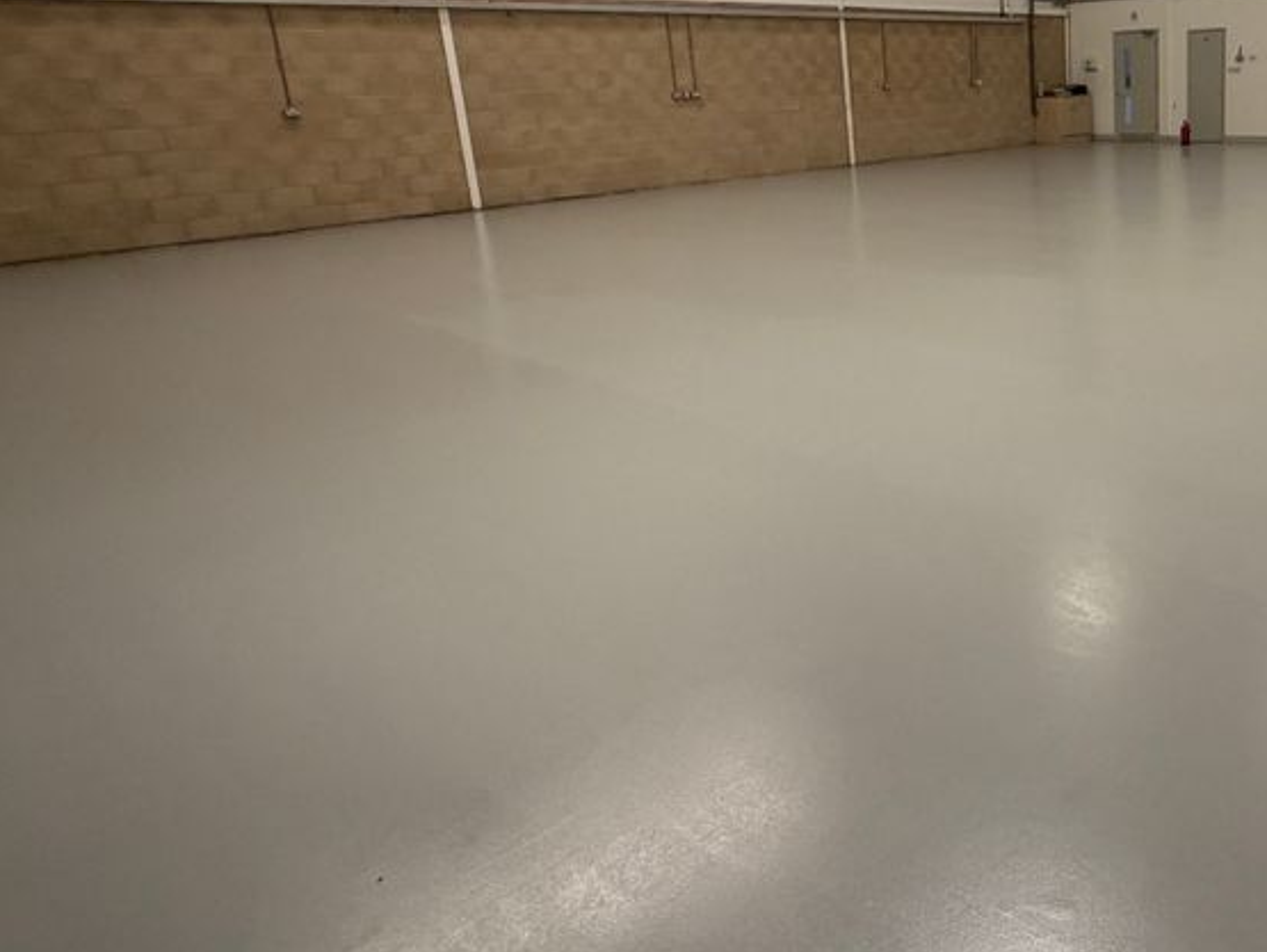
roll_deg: +2.9
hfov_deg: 57.8
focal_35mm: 28
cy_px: 334
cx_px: 1043
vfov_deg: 49.1
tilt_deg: -13.8
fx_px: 1026
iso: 320
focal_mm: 2.22
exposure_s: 1/106
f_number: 2.2
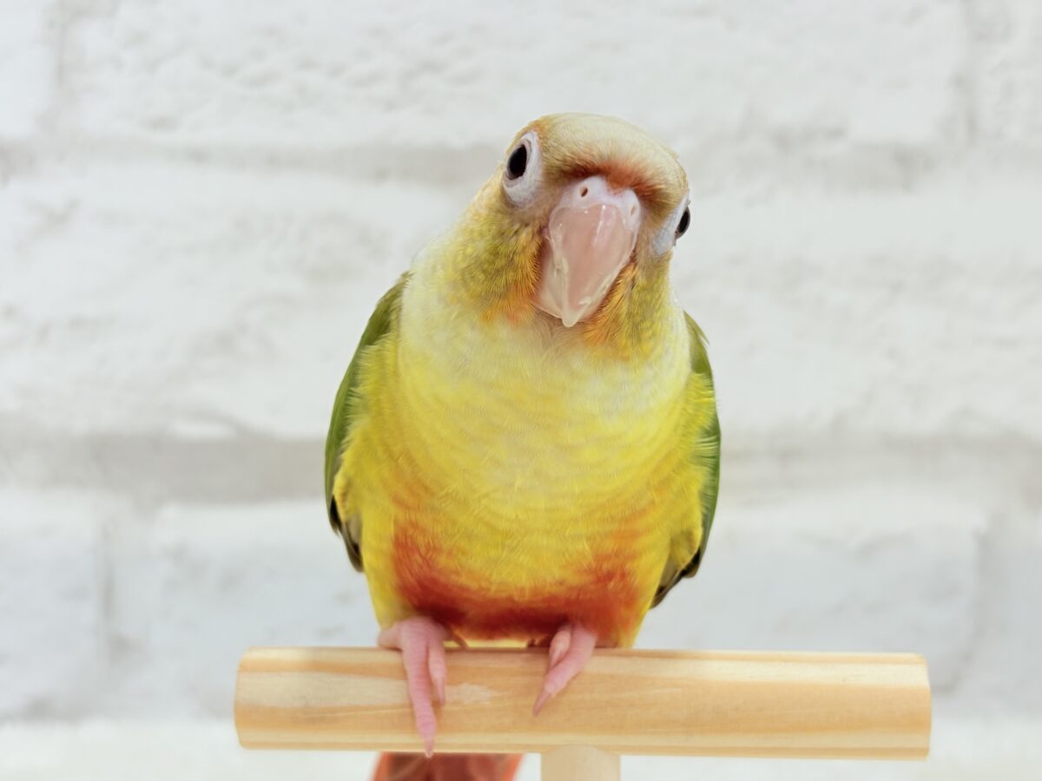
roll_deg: +0.4
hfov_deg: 36.8
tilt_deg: -4.4
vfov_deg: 28.0
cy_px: 390
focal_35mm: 52
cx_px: 521
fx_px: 1565
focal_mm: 5.96
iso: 80
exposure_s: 1/100
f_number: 1.6
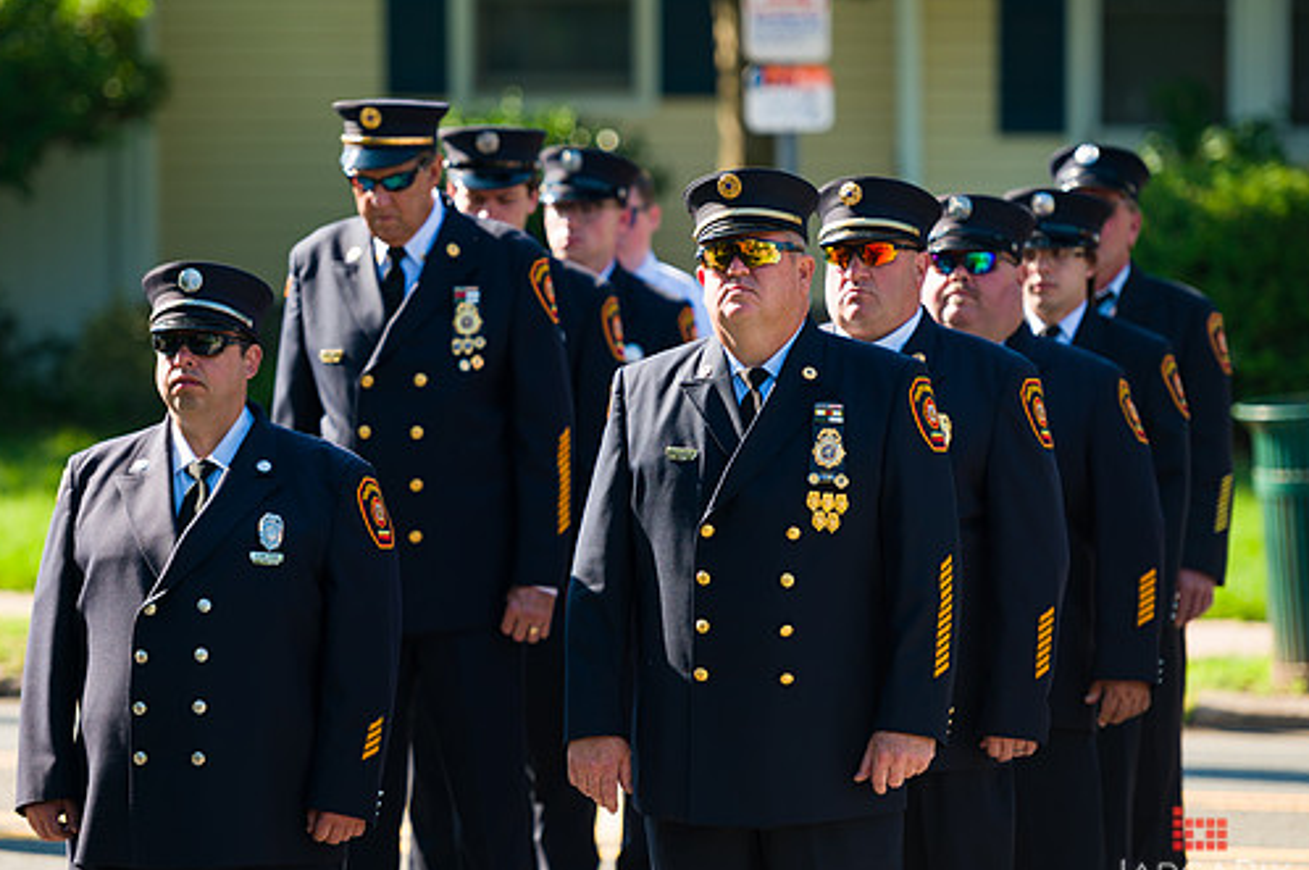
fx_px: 7410
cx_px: 597
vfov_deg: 6.7
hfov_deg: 10.1
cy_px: 436
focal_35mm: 204
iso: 200
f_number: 3.2
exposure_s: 1/800
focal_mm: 175
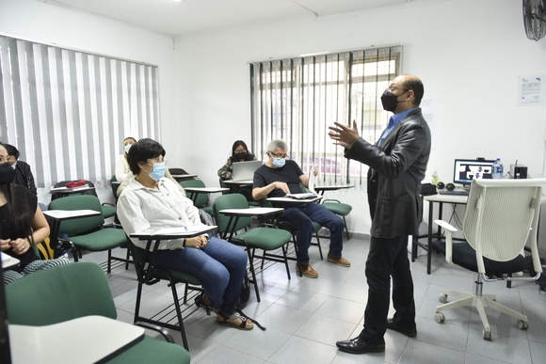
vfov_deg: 53.2
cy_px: 182
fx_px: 364
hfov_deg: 73.7
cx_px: 273
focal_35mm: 24
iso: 1000
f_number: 3.2
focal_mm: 24
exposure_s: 1/30
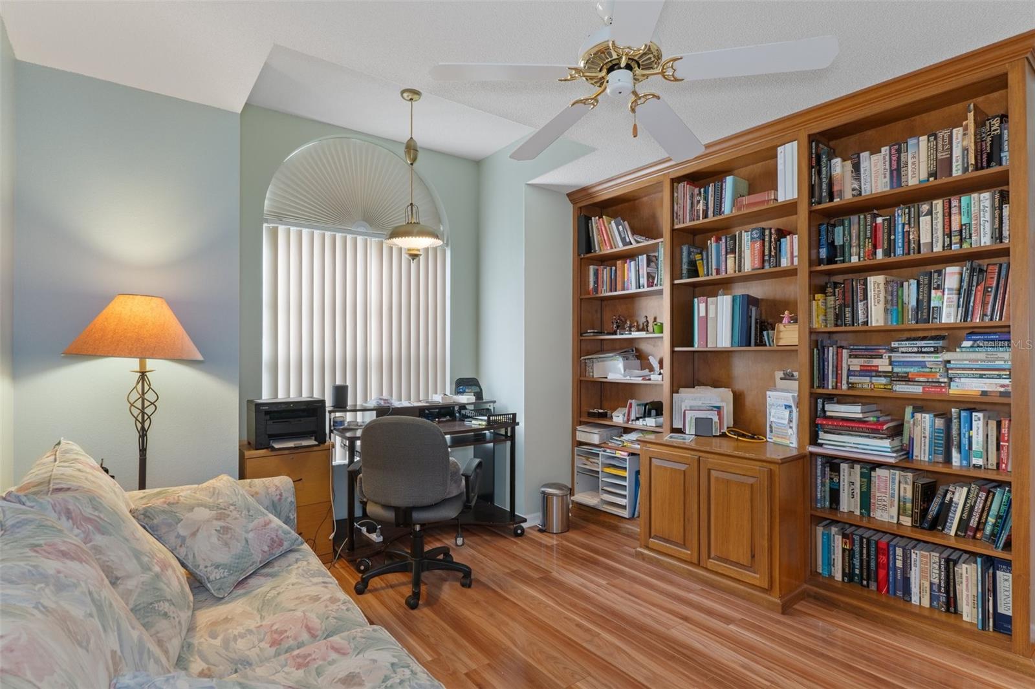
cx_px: 518
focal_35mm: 18
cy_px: 344
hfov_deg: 90.0
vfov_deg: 67.4
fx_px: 517
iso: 320
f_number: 8
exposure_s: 2
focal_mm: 12
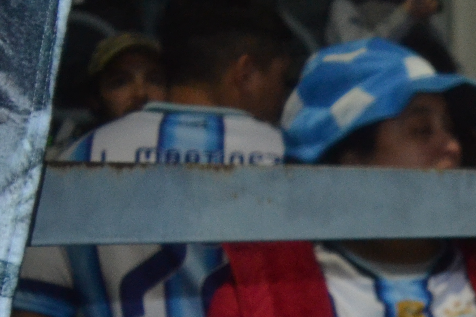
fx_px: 1401
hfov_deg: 16.1
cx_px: 879
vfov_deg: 12.6
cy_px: 368
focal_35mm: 106
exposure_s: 1/60
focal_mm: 18
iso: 1250
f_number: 3.5
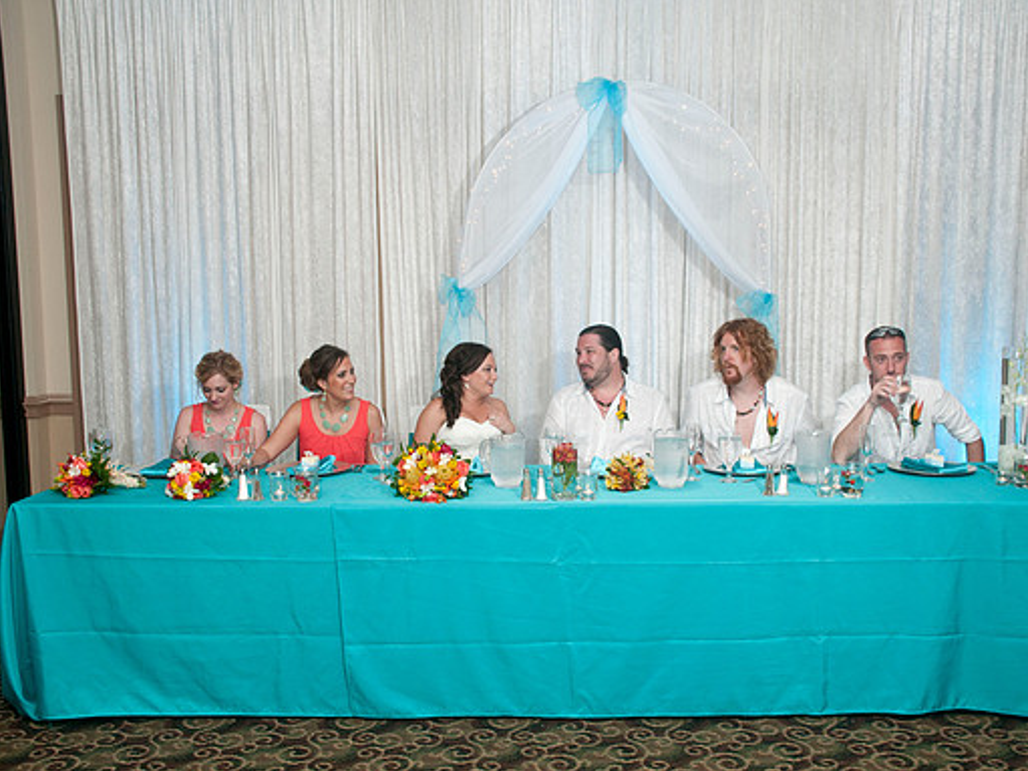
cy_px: 386
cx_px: 549
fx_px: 1069
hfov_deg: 51.3
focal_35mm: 36
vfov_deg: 39.6
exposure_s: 1/160
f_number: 5.6
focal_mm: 22
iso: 400
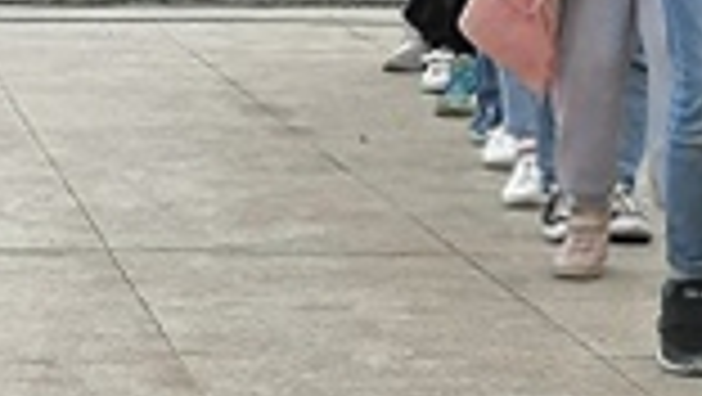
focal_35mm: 210
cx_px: 410
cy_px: -130
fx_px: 3912
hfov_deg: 10.3
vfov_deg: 5.8
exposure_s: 1/659
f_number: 1.8
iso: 50
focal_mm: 3.95
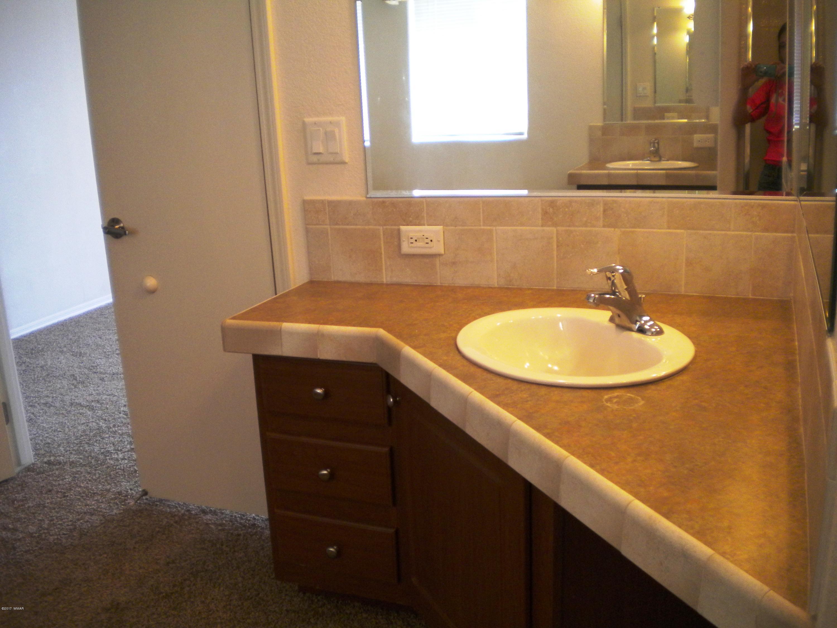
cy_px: 314
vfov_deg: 40.7
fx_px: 846
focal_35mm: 35
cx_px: 418
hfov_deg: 52.6
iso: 272
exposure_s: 1/64.2
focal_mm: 6.3
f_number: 3.1
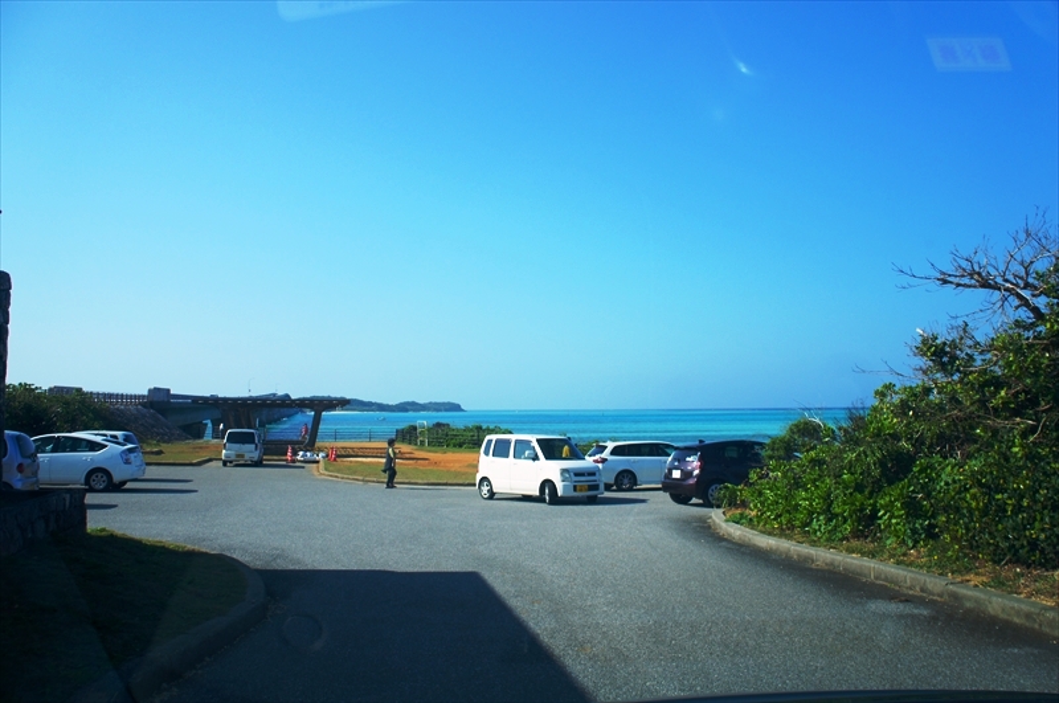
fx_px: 793
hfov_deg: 67.5
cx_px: 530
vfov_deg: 47.8
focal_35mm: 27
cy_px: 352
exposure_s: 1/500
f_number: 7.1
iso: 200
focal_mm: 18
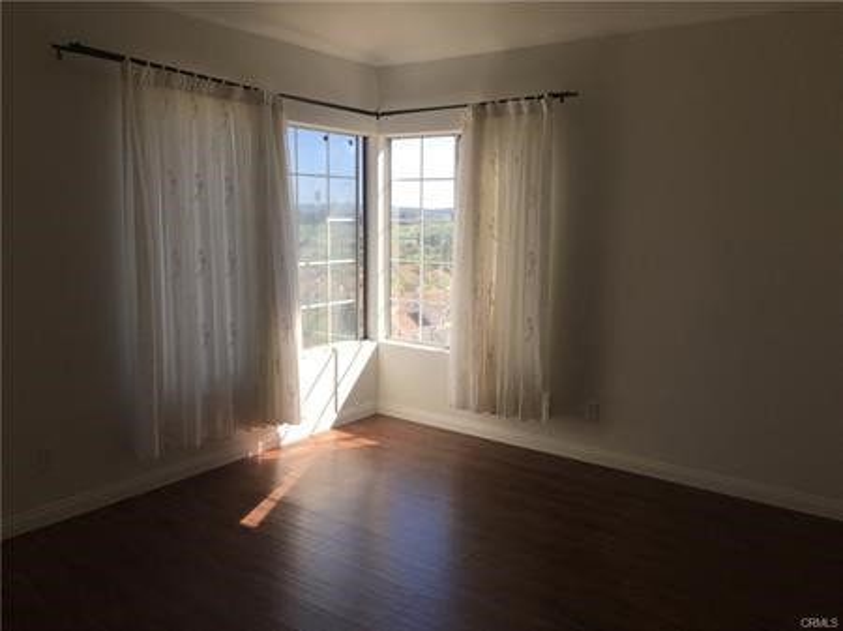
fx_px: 706
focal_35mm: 29
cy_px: 316
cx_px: 422
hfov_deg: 61.7
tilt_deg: -7.1
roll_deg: -1.2
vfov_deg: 48.2
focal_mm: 4.15
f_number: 2.2
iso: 32
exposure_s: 1/557
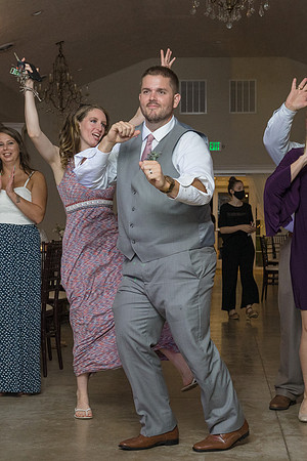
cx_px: 163
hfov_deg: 17.6
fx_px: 989
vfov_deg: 26.2
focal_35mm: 77
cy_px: 248
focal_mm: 47
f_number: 5.6
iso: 2000
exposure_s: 1/200
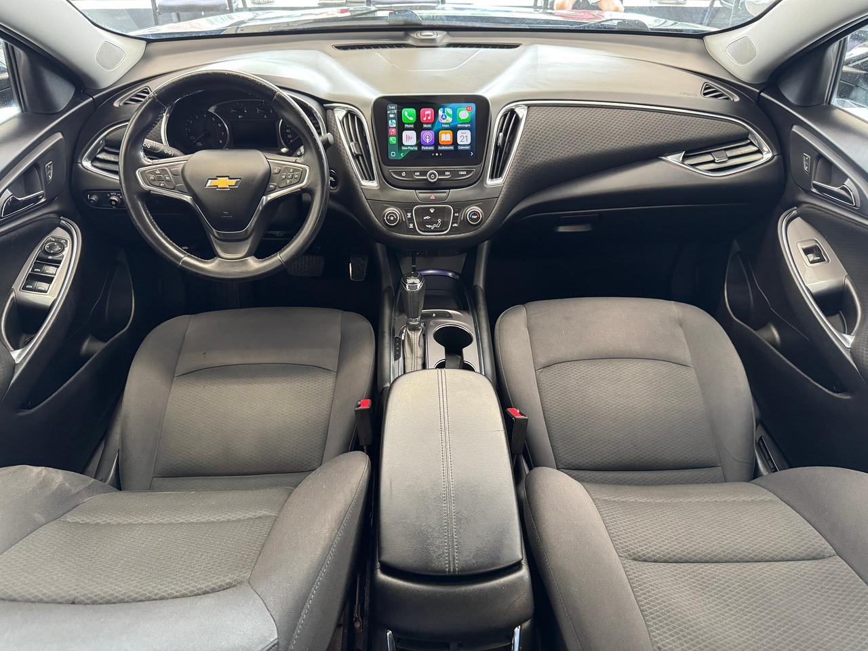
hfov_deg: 71.6
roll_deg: -0.5
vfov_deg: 56.8
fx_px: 602
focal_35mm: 24
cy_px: 326
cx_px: 434
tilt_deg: -38.8
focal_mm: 6.76
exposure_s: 1/60
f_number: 1.78
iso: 800
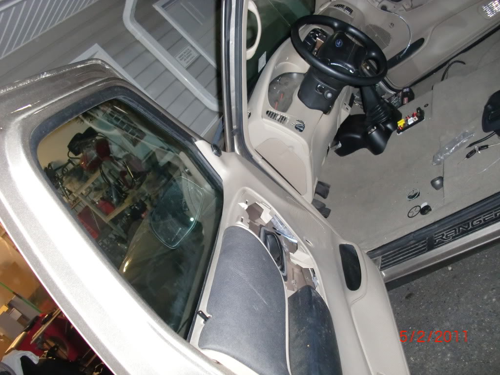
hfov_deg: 51.4
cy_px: 188
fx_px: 520
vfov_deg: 39.7
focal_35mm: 36
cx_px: 250
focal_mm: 6.3
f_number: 2.8
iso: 400
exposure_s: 1/60
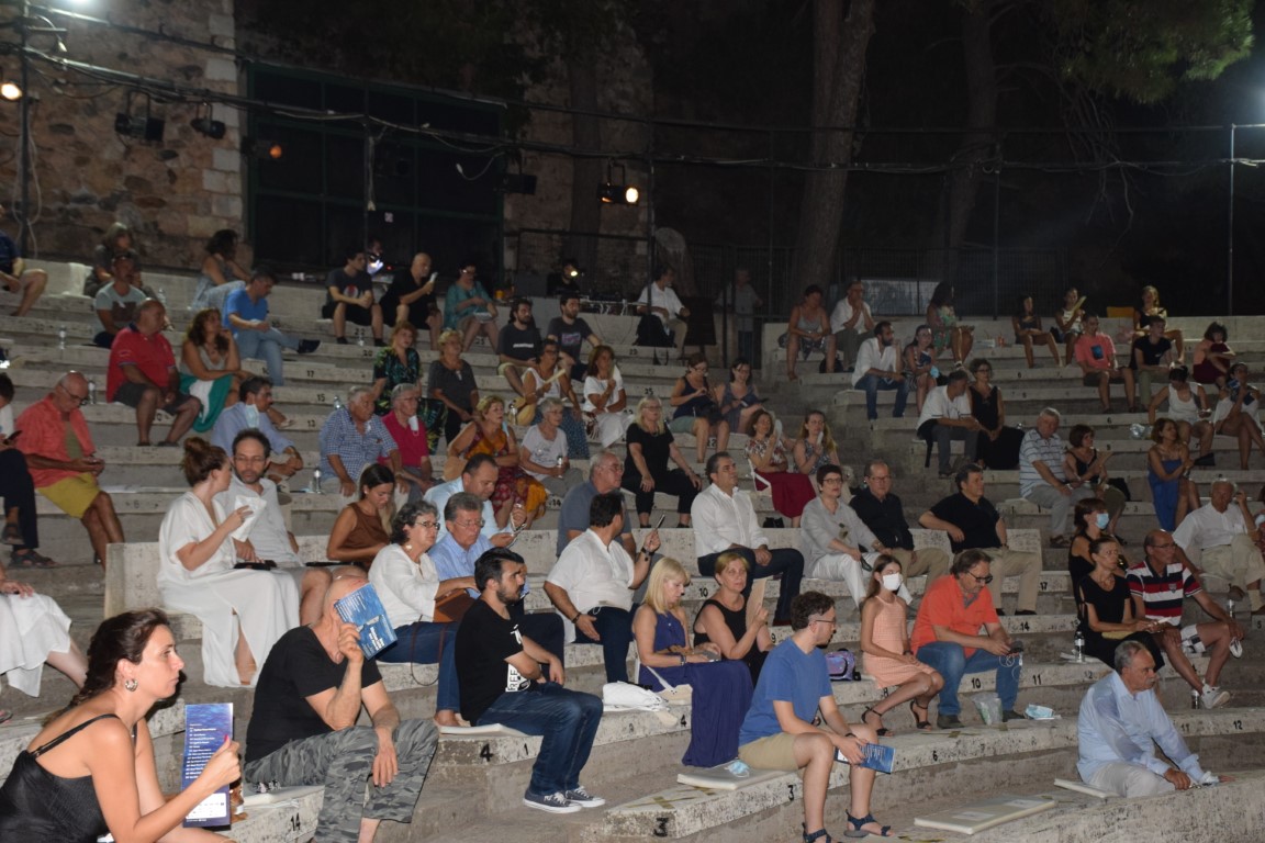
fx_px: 1845
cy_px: 422
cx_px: 632
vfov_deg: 25.8
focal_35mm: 52
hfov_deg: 37.9
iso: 1600
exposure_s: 1/60
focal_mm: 35
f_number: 4.2
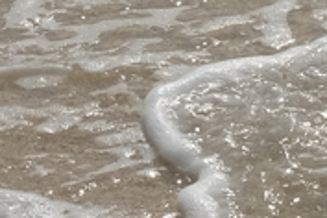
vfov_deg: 4.3
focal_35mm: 318
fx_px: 2888
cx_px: 273
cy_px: -89
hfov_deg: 6.5
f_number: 22
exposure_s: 1/420
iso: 400
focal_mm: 31.5
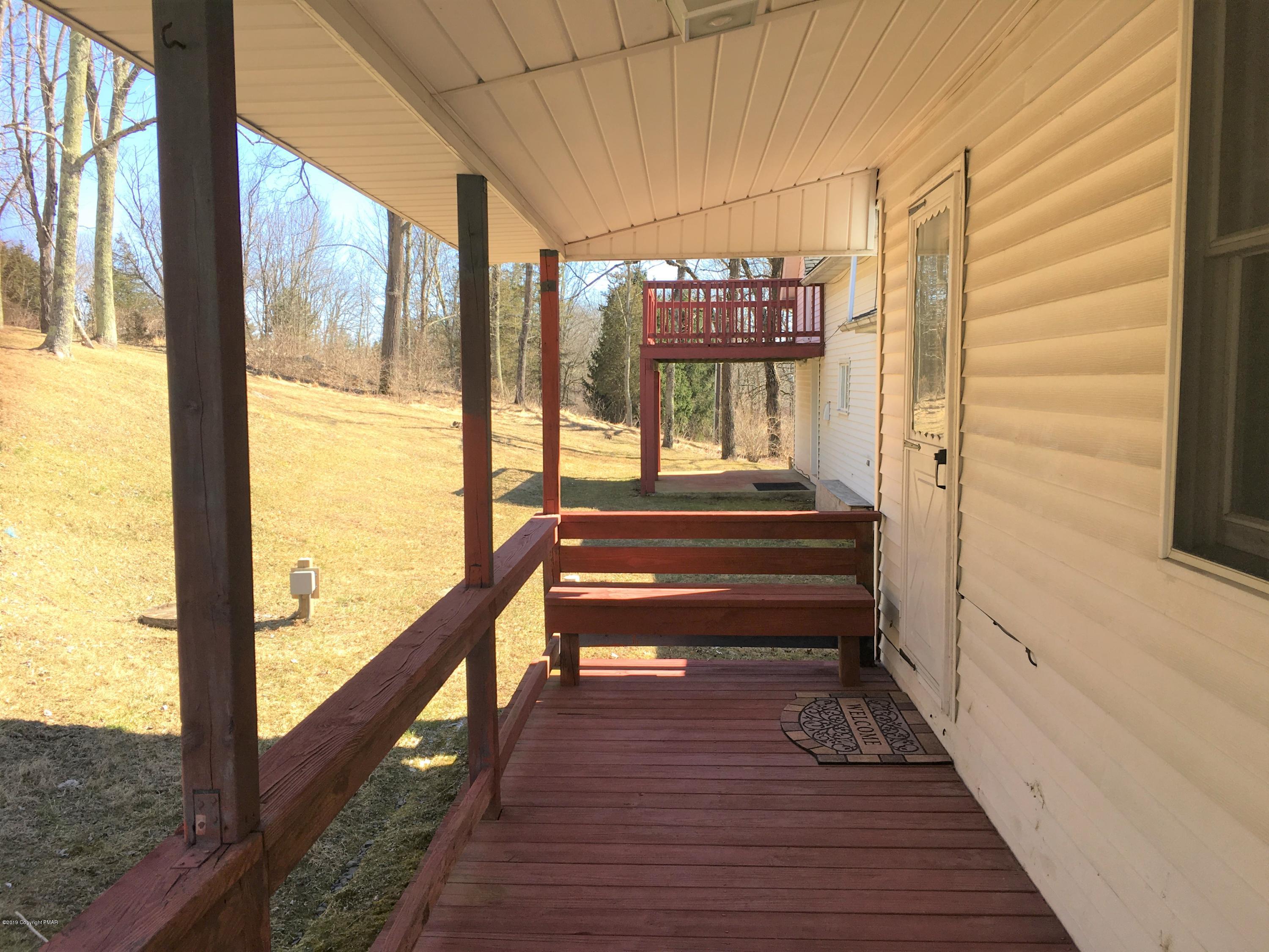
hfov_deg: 61.7
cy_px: 476
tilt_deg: -6.1
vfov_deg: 48.2
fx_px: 1063
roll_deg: +0.0
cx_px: 634
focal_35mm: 29
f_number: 2.2
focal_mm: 4.15
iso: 25
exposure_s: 1/398
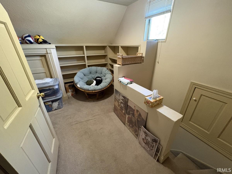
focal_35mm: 14
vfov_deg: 85.7
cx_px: 116
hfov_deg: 102.1
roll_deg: -0.9
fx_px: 94
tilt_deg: -22.2
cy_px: 87
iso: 640
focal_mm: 2.22
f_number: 2.2
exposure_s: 1/40
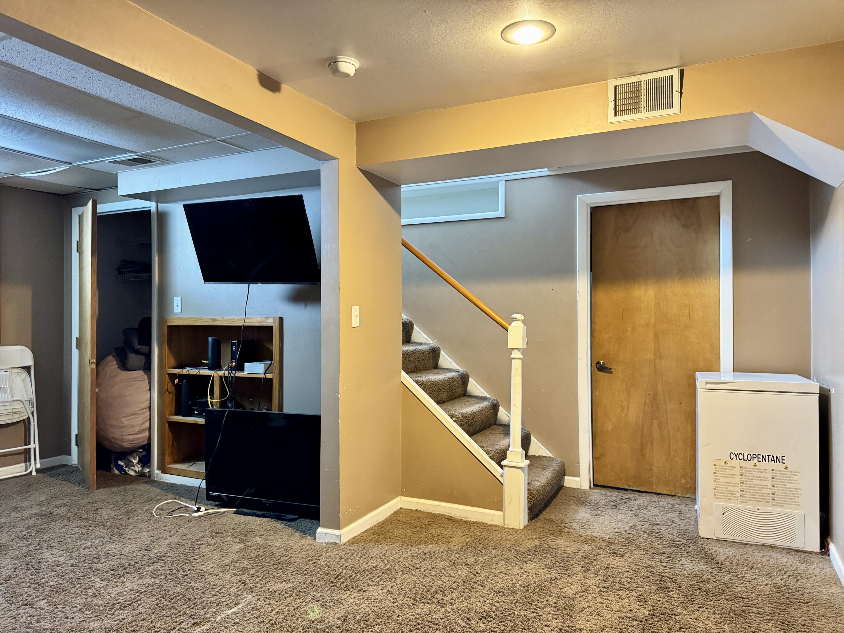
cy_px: 316
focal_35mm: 24
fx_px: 585
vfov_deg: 56.8
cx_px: 422
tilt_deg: -0.8
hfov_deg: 71.6
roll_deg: +0.4
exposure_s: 1/30
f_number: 1.78
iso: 800
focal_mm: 6.76
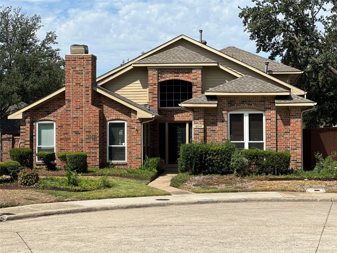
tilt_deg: +1.3
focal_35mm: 77
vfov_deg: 19.1
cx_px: 168
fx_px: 750
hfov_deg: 25.3
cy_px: 126
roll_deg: +0.2
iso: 32
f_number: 2.8
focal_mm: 9
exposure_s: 1/797
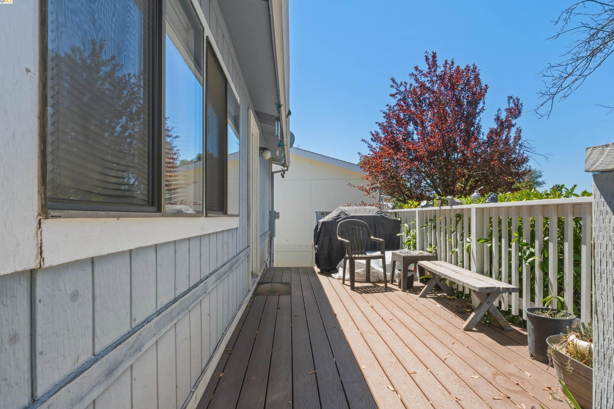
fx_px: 341
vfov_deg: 61.9
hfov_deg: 84.0
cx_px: 309
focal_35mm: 20
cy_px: 212
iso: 64
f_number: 18
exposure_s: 1/15
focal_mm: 19
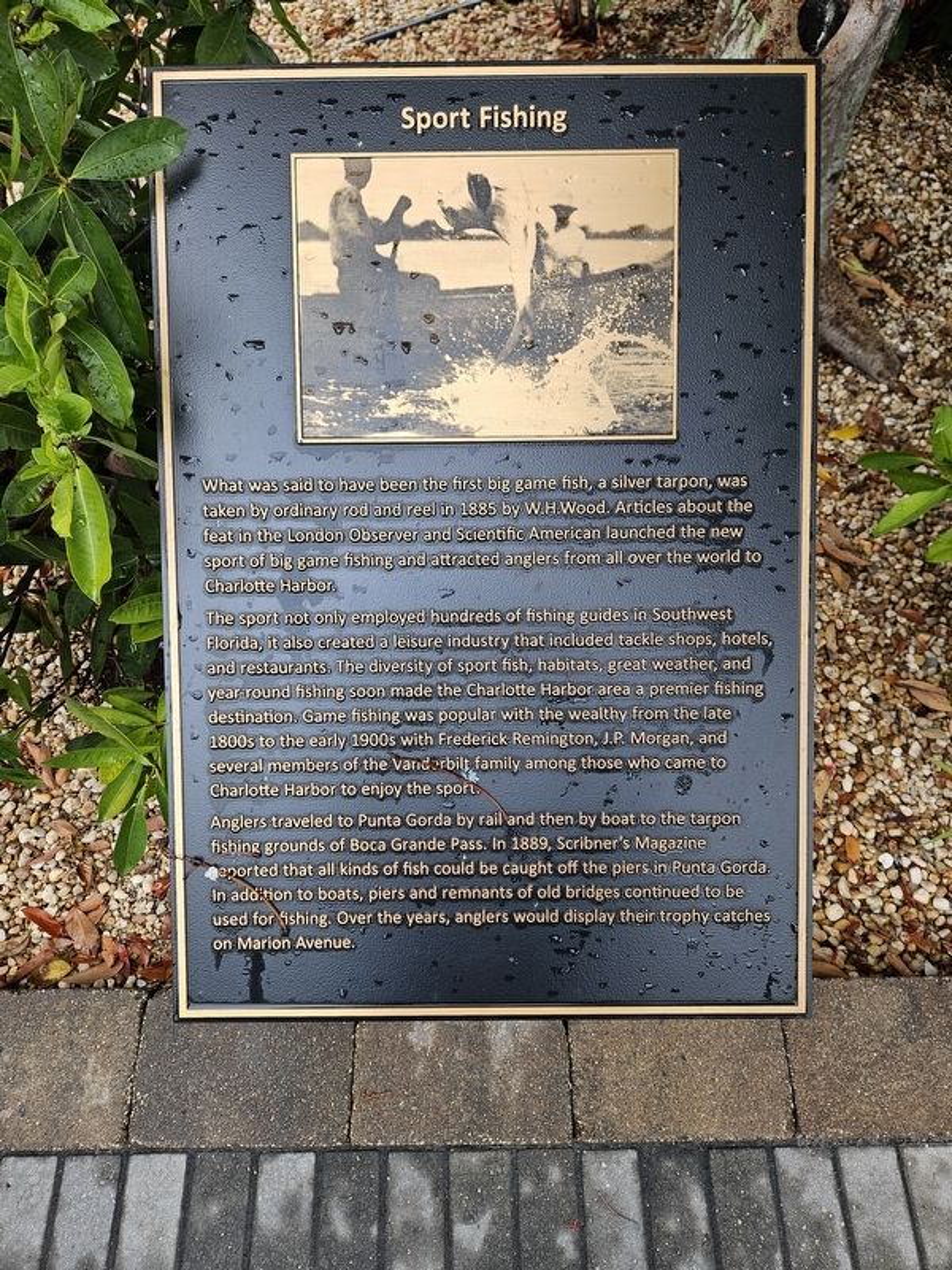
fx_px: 843
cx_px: 476
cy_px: 635
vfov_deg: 73.9
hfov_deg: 58.9
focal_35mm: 23
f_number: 1.8
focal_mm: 5.4
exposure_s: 1/164
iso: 25
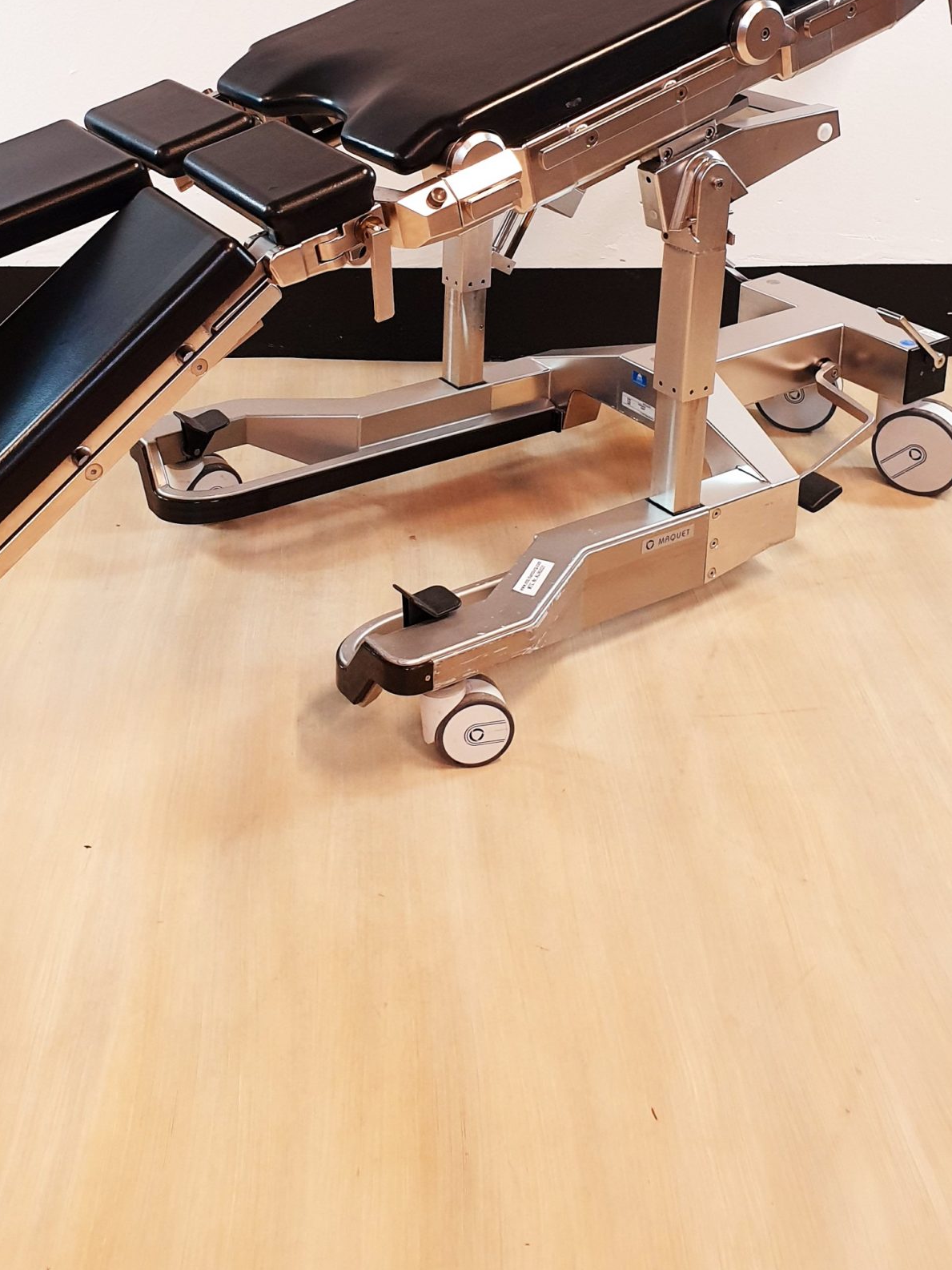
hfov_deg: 34.1
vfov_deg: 42.8
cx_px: 343
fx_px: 1540
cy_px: 259
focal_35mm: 42
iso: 160
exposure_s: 1/50
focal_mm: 4.3
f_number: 2.4
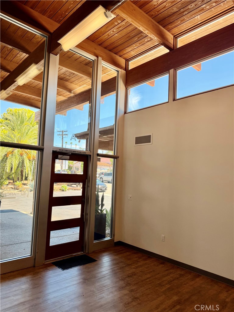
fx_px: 216
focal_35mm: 24
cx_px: 117
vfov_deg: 71.6
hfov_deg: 56.8
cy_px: 156
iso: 100
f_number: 1.78
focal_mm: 6.76
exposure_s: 1/510
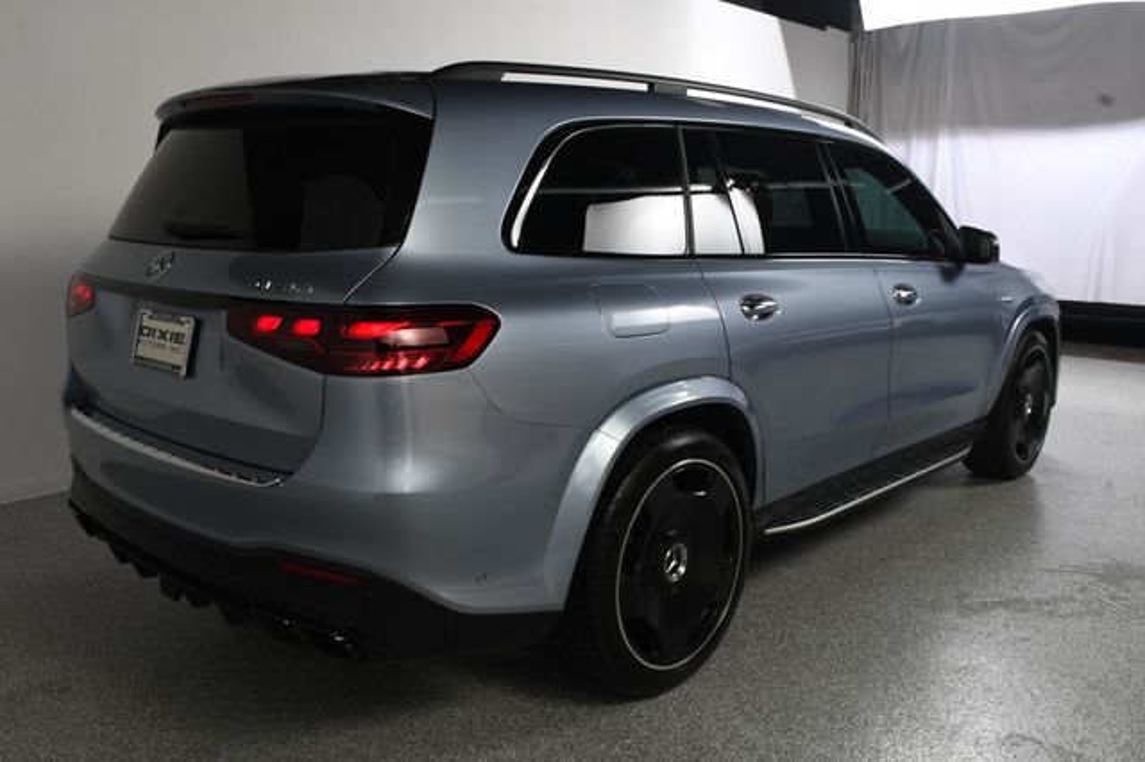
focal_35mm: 33
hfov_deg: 57.2
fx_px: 1049
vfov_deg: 39.9
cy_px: 381
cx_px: 572
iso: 100
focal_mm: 22
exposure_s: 1/160
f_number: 11
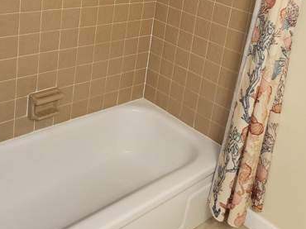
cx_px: 159
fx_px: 398
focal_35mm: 45
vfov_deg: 30.6
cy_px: 21
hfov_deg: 42.1
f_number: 1.8
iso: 125
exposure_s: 1/60
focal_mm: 5.4
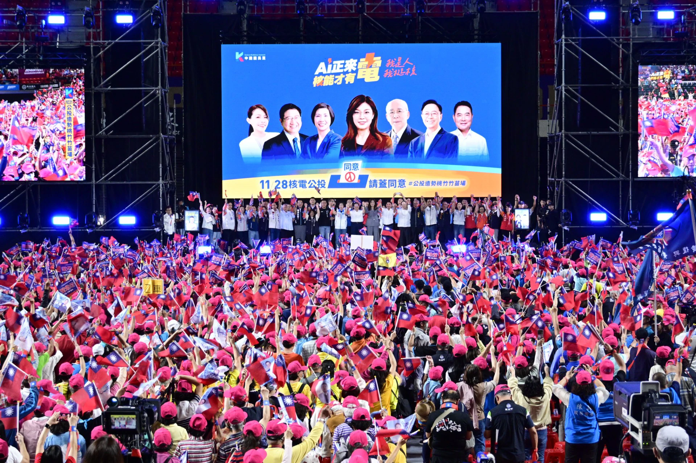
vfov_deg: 16.2
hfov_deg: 24.2
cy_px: 232
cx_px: 348
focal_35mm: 84
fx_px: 1623
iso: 3200
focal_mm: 56
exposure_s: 1/250
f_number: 5.3
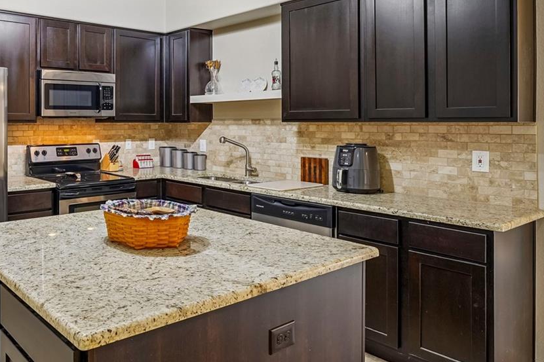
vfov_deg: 47.2
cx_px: 102
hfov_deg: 61.4
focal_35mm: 27
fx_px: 408
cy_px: 124
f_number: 8
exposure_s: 1/6
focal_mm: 14
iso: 400
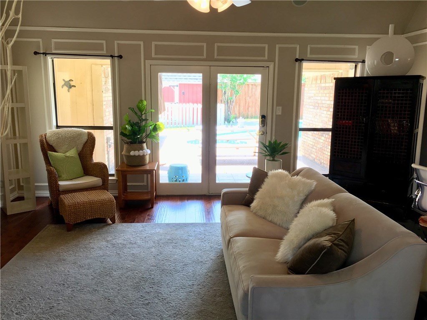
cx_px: 214
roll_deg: -0.8
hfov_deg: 61.7
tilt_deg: -10.1
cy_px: 160
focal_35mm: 29
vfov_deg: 48.2
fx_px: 358
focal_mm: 4.15
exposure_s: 1/30
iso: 25
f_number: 2.2
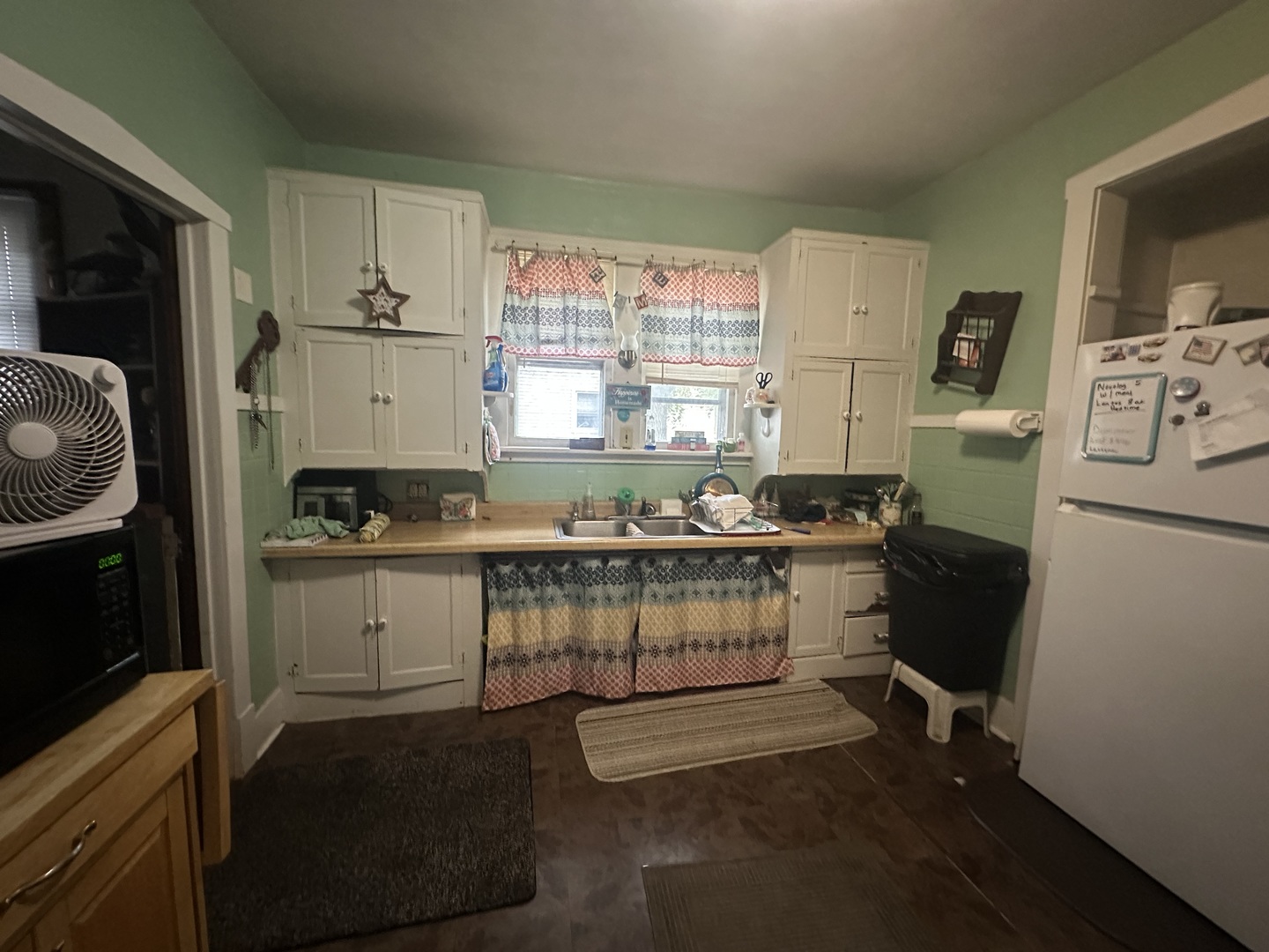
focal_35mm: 14
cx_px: 634
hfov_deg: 102.1
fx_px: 513
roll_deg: -1.6
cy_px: 476
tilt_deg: -6.2
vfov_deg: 85.7
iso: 800
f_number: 2.2
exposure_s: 1/60
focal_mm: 2.22
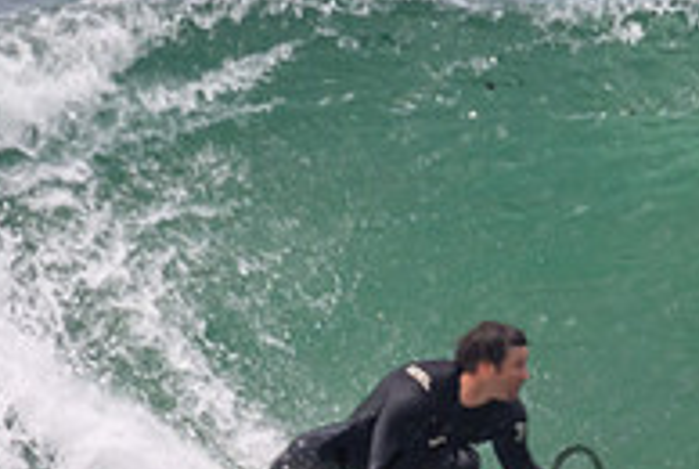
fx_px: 60263
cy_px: 361
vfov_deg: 0.4
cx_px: 619
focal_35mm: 3099
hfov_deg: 0.7
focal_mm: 800
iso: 1000
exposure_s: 1/2000
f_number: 11
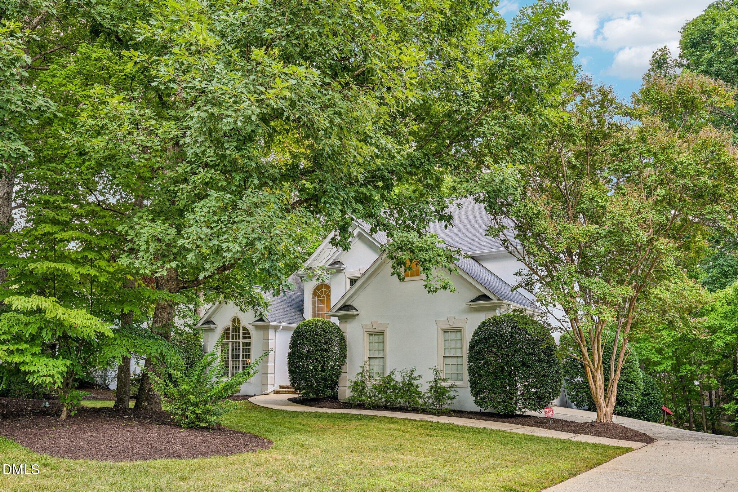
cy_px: 246
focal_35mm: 26
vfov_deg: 49.5
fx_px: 533
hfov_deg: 69.4
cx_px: 369
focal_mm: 26
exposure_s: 1/30
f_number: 8
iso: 110
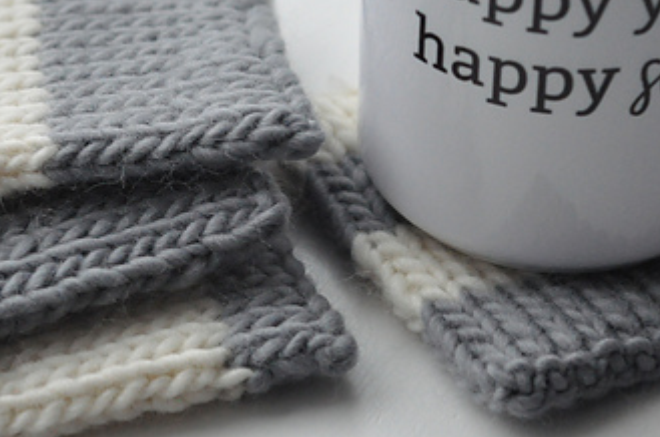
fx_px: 2671
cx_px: 299
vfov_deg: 9.4
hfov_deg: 14.1
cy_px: 161
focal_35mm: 146
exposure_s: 1/1000
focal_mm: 50
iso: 2000
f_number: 4
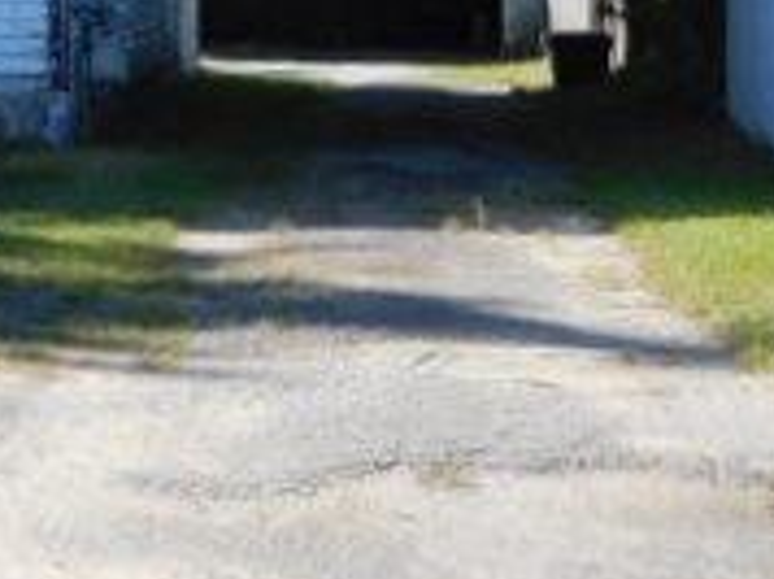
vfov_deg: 8.8
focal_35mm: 162
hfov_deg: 11.5
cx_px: -517
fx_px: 3617
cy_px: -396
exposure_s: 1/640
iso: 125
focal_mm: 8
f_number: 3.7
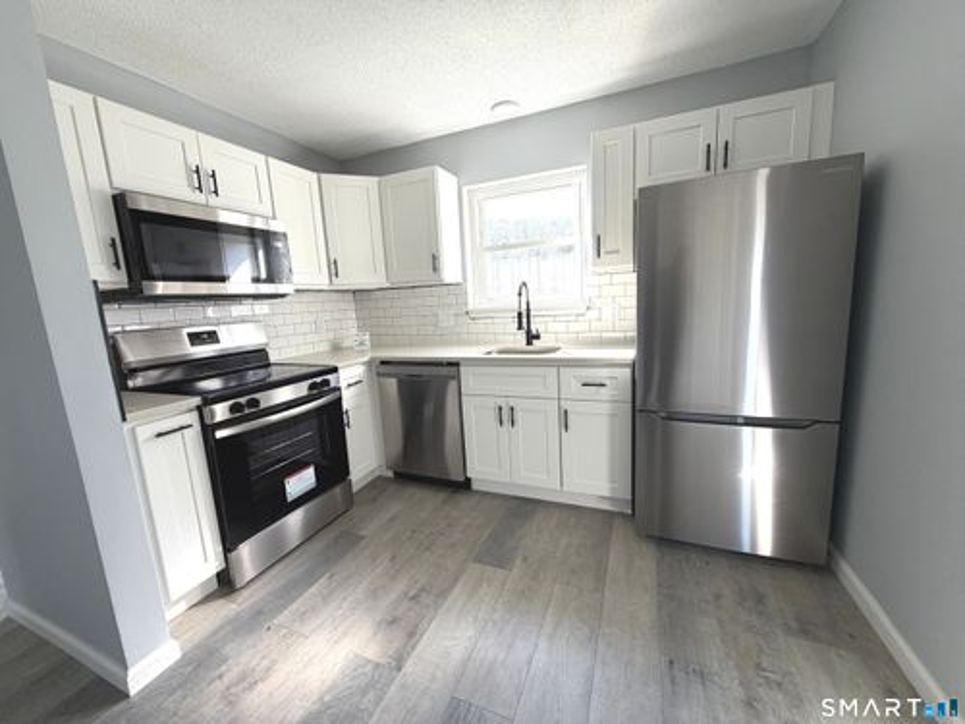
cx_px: 482
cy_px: 362
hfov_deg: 102.1
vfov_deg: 85.7
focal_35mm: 14
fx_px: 390
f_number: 2.2
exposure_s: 1/121
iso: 80
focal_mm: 2.22
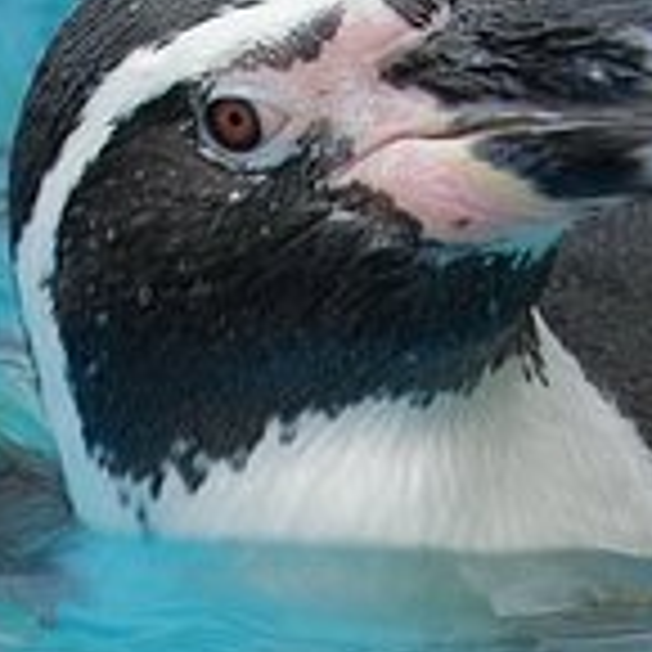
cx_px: -420
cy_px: 962
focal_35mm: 204
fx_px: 4347
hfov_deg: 8.3
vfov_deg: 8.4
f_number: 4
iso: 100
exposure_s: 1/60
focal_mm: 20
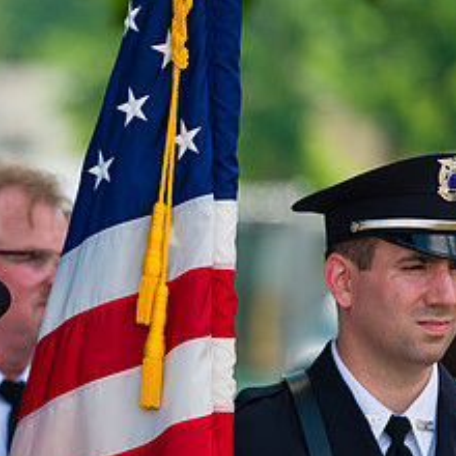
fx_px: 6662
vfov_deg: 3.9
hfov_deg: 3.9
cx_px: -106
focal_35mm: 447
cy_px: 383
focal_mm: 200
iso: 200
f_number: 3.2
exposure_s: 1/1600
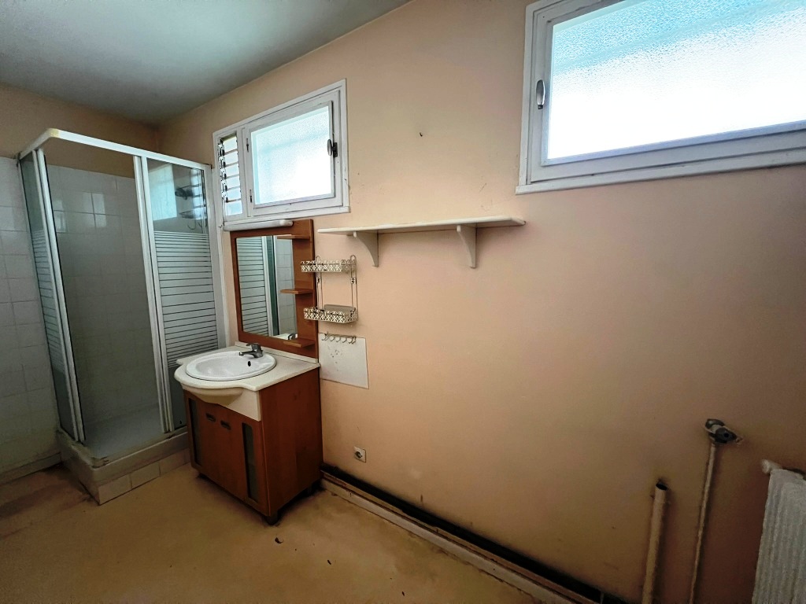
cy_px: 302
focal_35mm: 13
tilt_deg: -7.7
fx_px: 303
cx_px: 403
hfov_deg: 106.2
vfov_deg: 89.9
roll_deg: +0.5
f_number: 1.8
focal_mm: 1.57
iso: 1000
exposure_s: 1/49
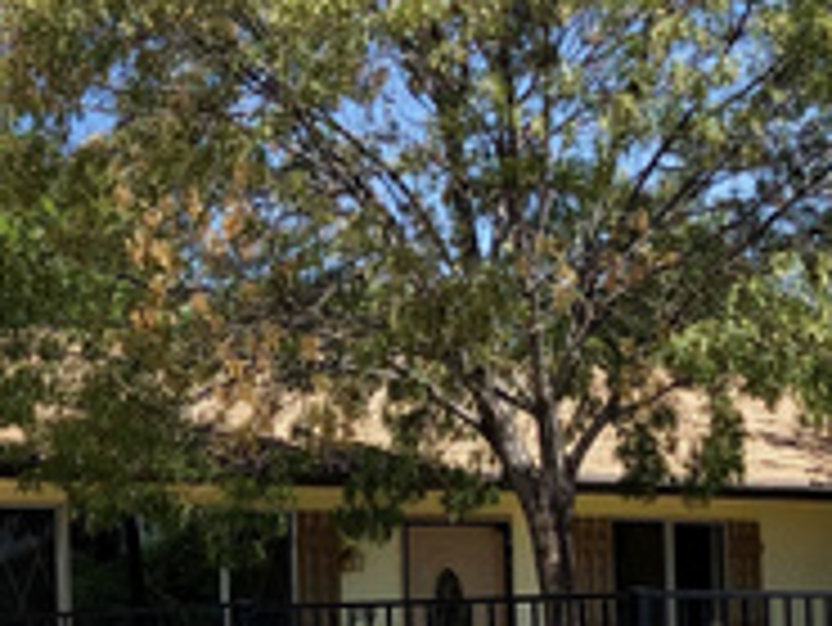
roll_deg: +1.5
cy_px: 563
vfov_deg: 15.1
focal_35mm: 97
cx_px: -67
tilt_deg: +3.5
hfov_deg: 19.4
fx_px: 2333
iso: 20
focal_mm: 3.99
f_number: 1.8
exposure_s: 1/2024
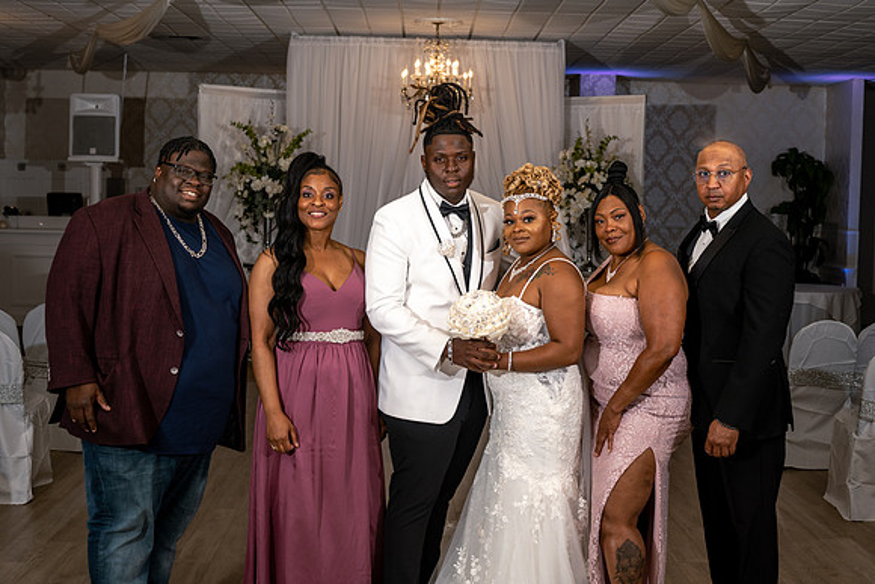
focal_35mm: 50
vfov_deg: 27.0
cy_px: 292
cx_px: 438
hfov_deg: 39.6
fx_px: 1216
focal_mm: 50
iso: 200
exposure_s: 1/160
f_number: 4
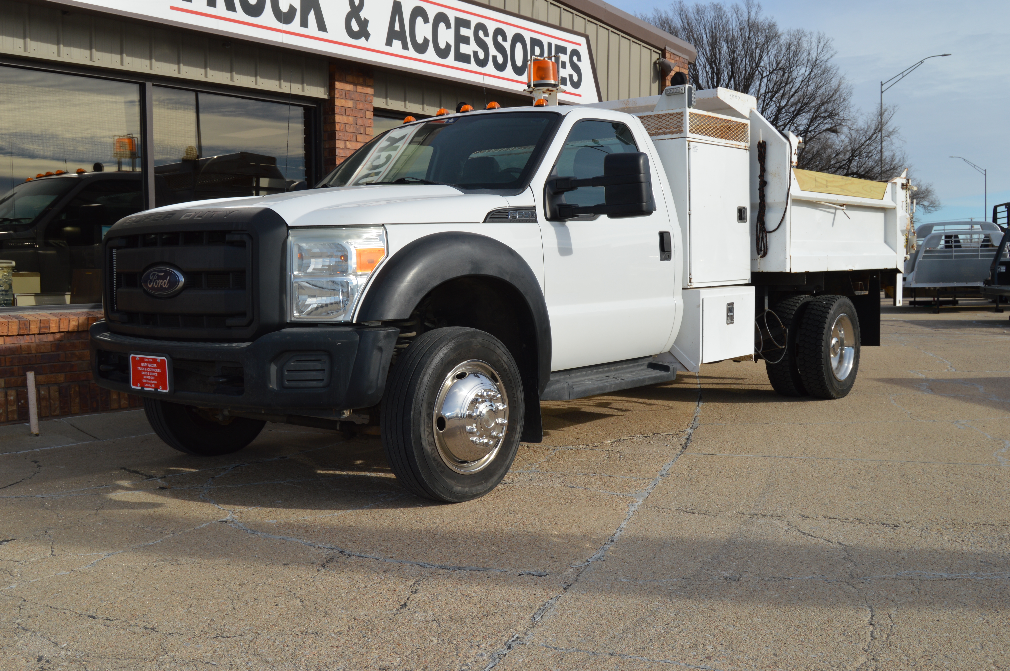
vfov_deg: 36.8
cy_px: 336
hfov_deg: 53.2
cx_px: 505
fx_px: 1009
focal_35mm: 36
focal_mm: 24
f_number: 10
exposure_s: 1/200
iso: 100
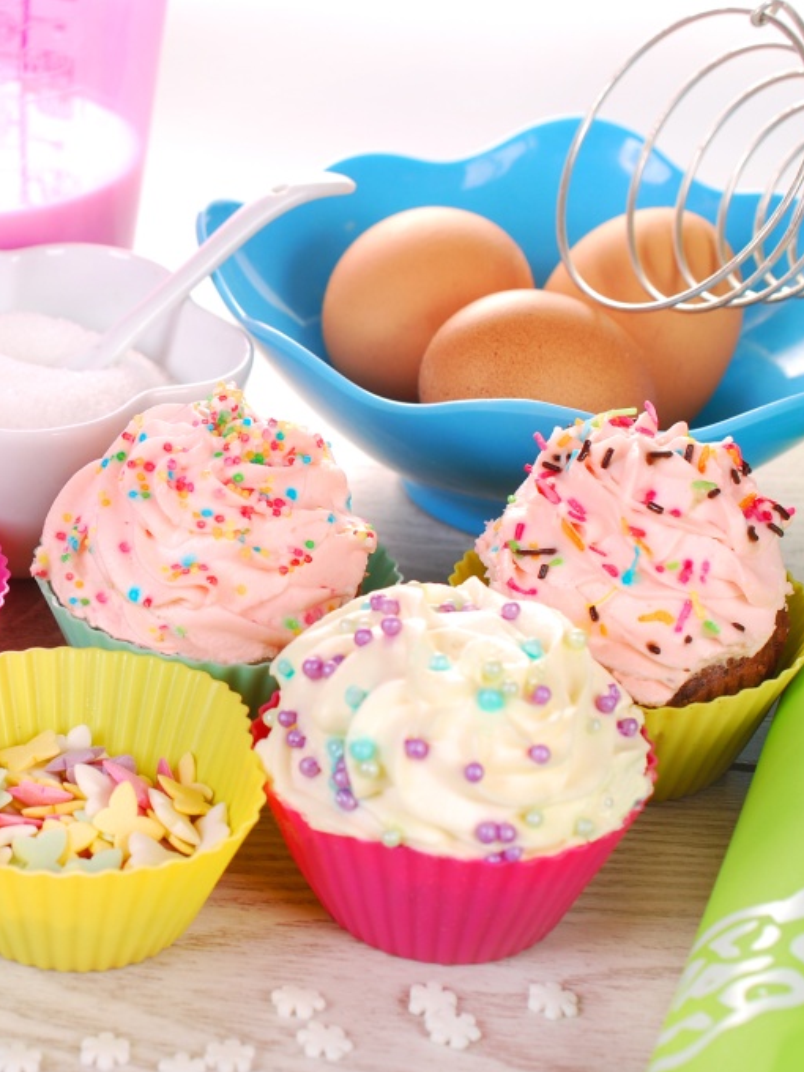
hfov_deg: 16.7
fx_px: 2694
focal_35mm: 87
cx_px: 36
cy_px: 538
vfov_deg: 22.5
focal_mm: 40
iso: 100
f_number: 7.1
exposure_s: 1/125
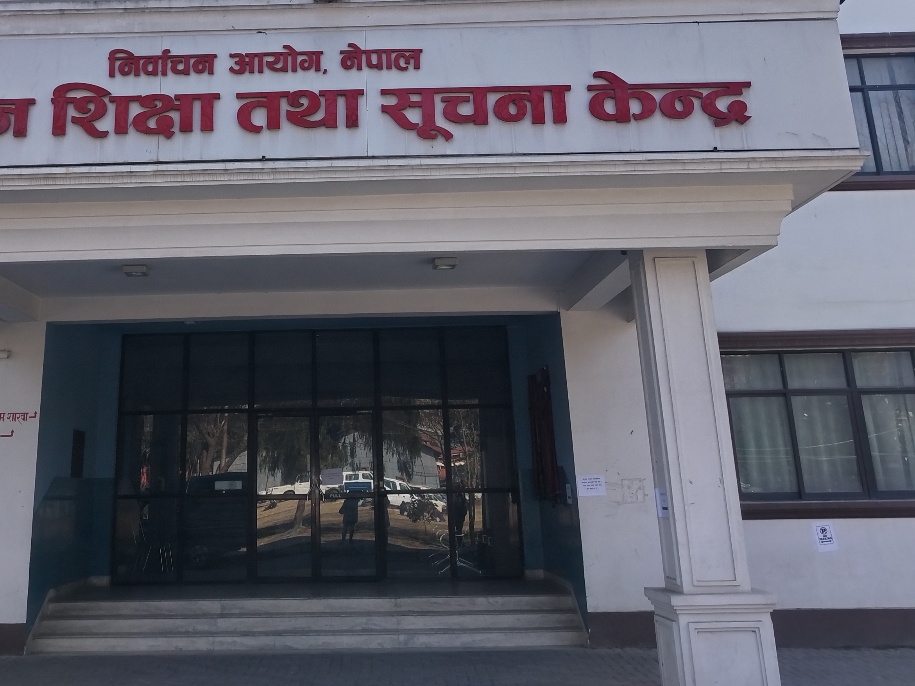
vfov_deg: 33.9
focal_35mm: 41
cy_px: 118
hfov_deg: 45.2
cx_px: 324
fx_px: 1084
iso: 394
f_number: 1.75
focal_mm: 5.25
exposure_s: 1/900
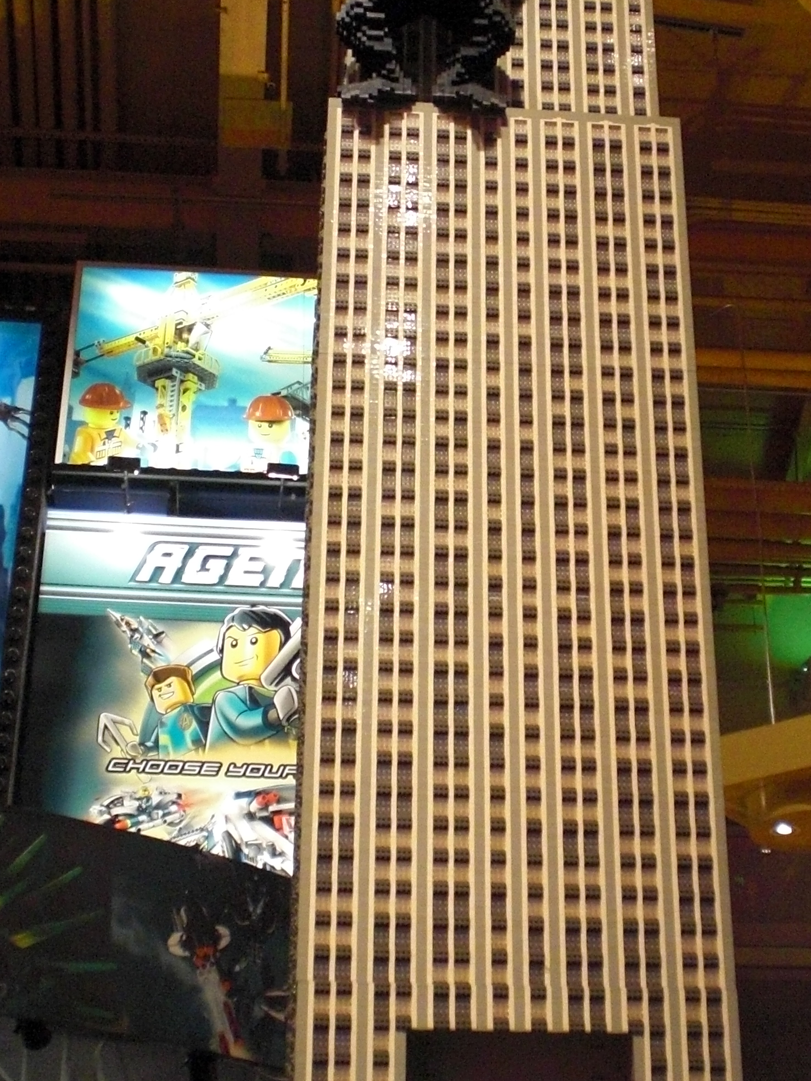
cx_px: 466
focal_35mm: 63
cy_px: 467
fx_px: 1968
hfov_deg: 23.3
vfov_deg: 30.7
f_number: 3.1
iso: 400
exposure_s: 1/80
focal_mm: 6.3
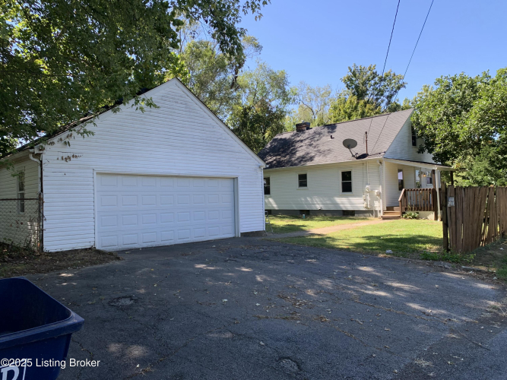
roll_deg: +1.0
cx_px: 254
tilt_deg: +1.8
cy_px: 190
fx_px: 381
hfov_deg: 67.3
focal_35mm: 26
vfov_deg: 53.0
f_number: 1.8
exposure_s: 1/495
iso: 25
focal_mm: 4.25
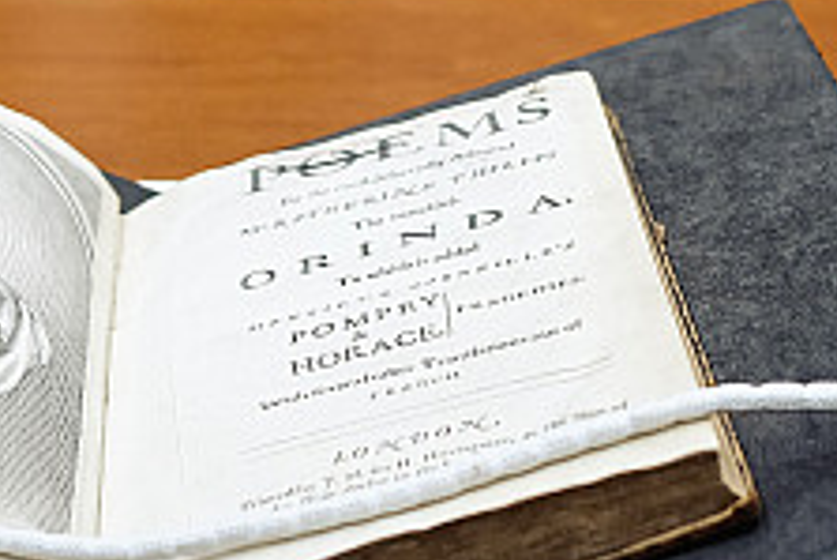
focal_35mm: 121
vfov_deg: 10.6
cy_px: -457
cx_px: 101
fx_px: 2815
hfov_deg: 16.7
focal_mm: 18
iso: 250
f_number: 1.4
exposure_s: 1/125
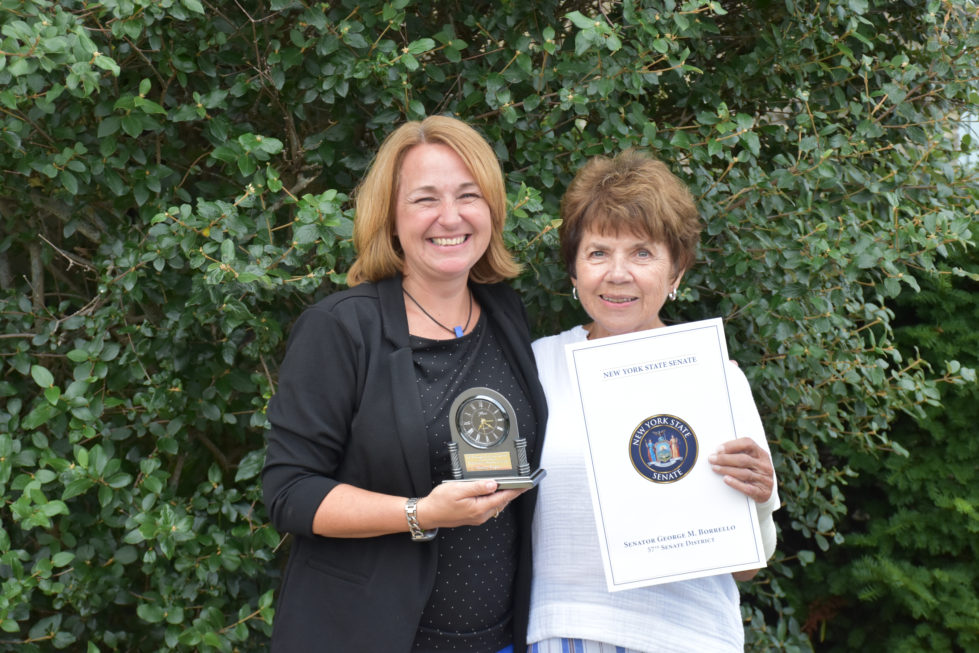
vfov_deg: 16.3
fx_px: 2284
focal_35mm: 84
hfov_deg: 24.2
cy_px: 326
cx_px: 490
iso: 800
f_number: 6.3
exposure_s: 1/160
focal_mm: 56
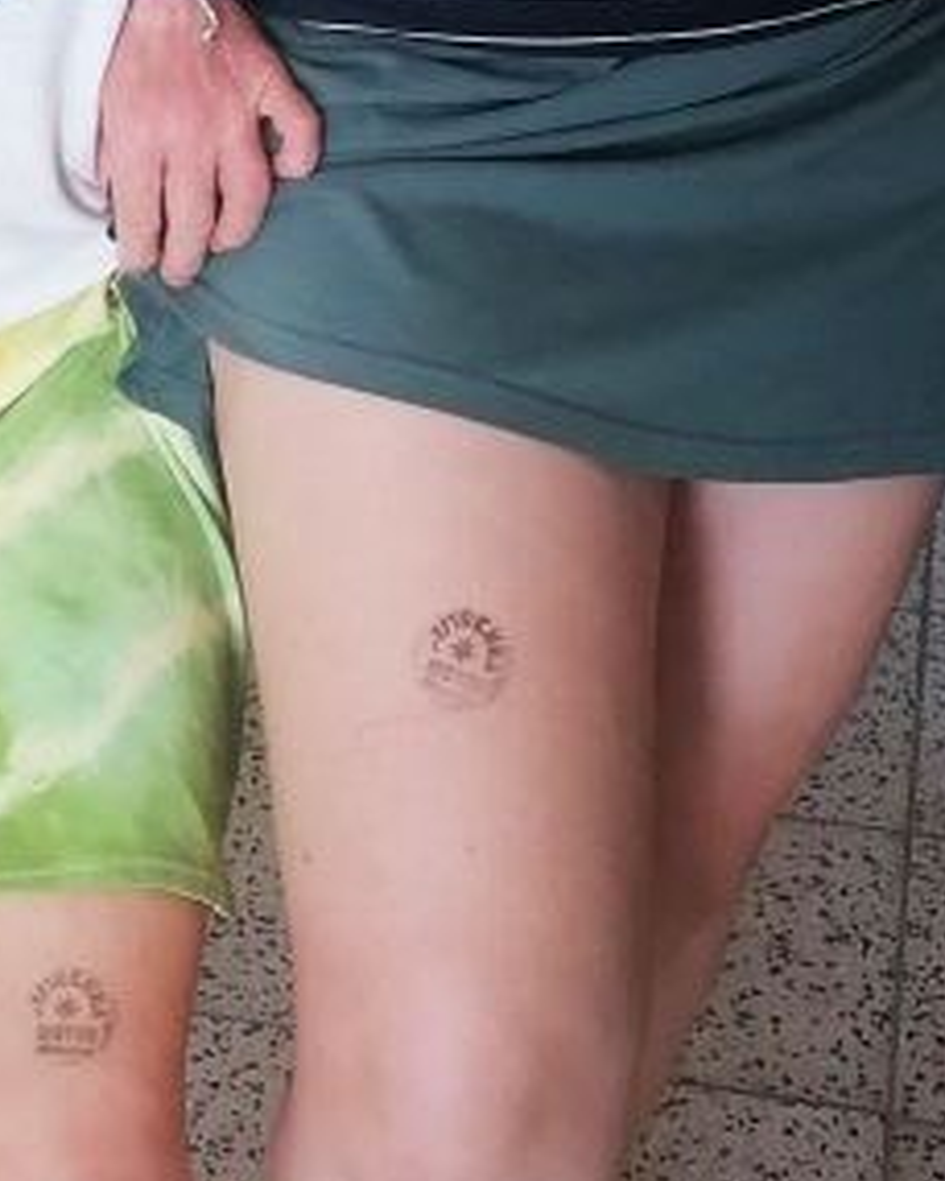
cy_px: -227
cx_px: 392
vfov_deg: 19.6
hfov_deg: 16.7
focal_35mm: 92
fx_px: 3215
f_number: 1.8
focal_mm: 4.75
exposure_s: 1/100
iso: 160
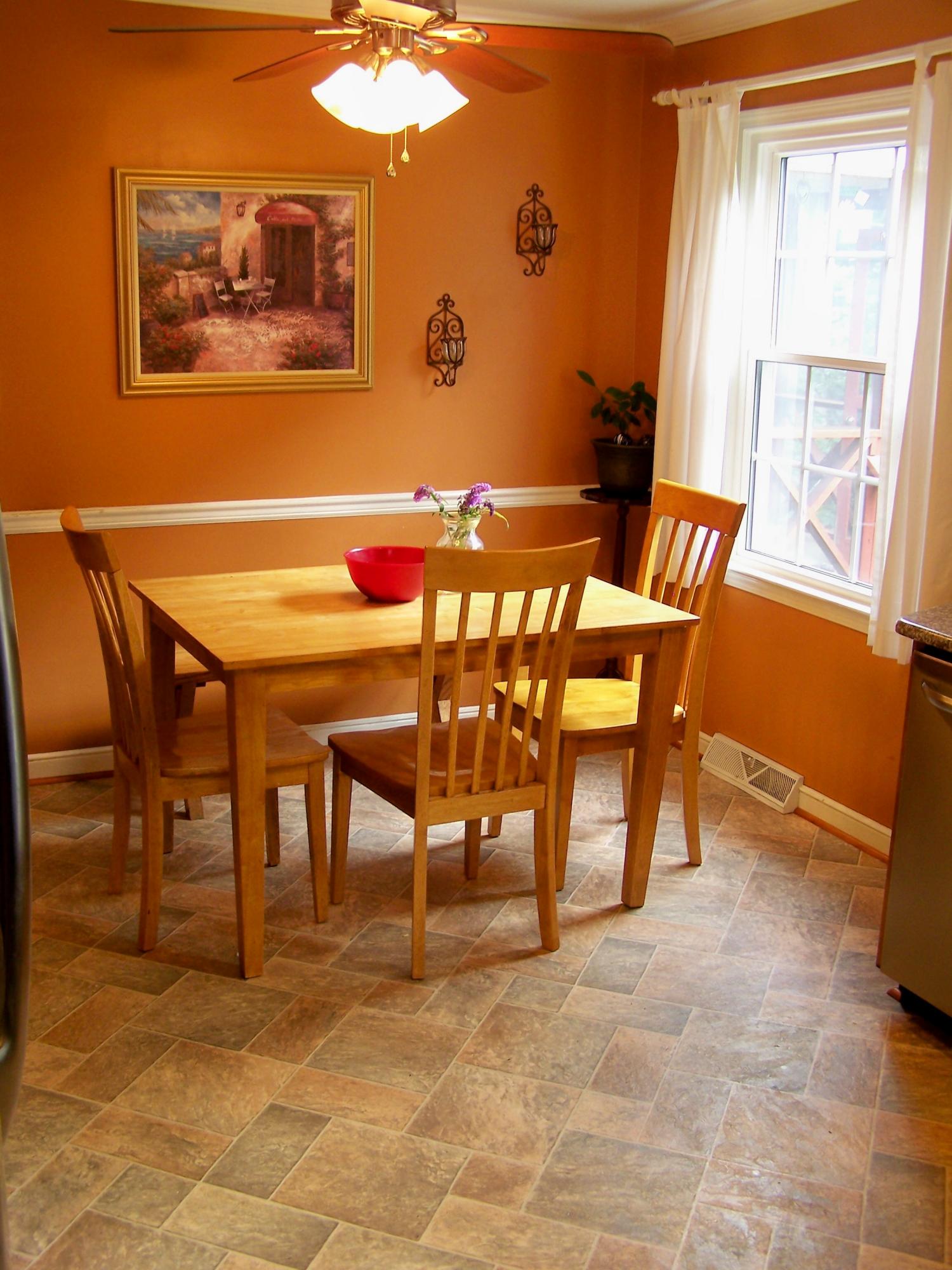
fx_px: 1393
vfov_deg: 49.0
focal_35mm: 38
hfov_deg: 37.7
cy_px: 635
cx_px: 476
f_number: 2.8
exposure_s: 1/10
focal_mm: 6.3
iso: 64
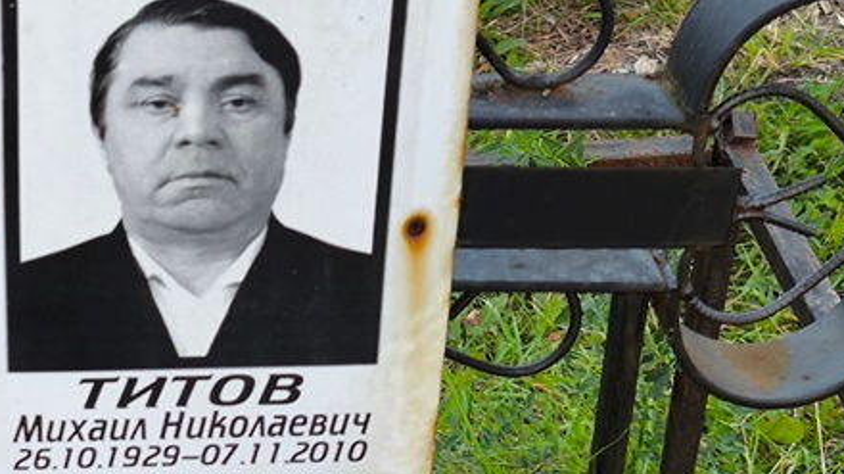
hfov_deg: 21.3
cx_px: 160
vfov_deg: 12.2
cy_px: 297
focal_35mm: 99
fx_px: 2214
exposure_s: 1/100
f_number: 1.7
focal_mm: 4.71
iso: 80
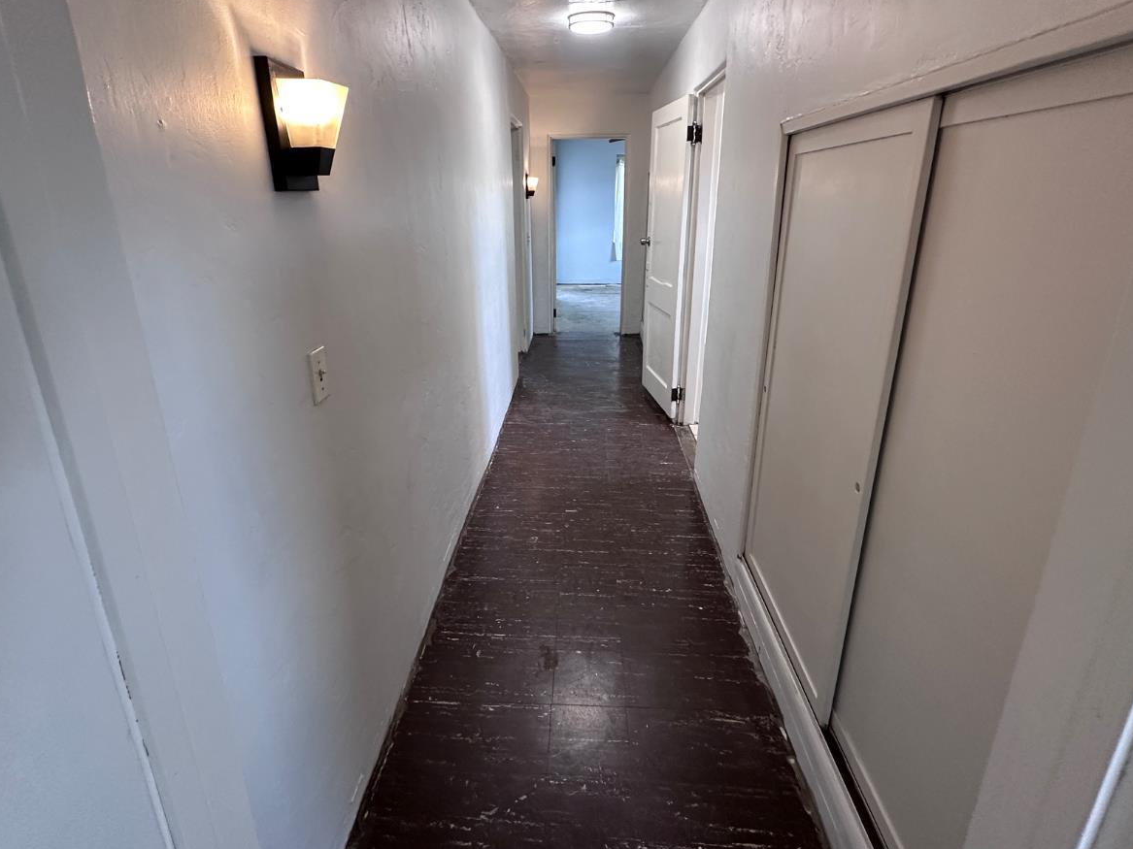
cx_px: 551
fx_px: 589
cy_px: 380
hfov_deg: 87.7
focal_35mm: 18
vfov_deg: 71.4
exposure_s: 1/120
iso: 250
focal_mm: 2.22
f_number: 2.2
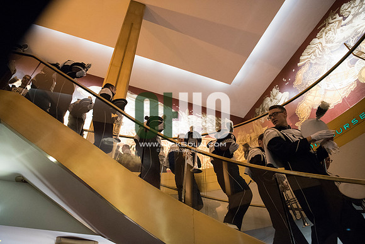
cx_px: 182
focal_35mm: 24
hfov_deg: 73.7
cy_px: 122
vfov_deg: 53.2
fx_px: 243
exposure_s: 1/320
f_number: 2.8
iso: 8000
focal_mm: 24
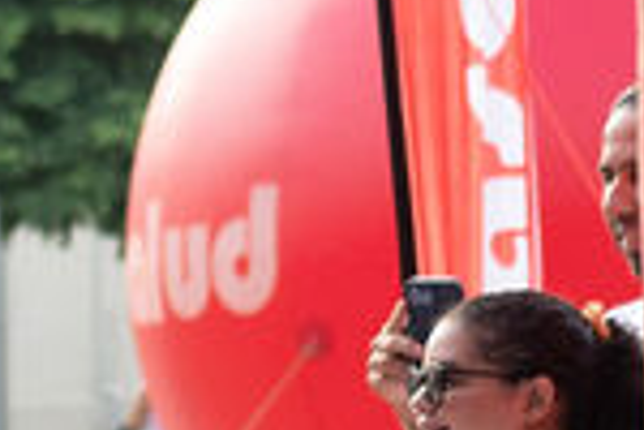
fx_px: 6368
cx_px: -1194
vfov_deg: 3.8
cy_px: 677
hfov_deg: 5.5
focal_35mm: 356
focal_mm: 35
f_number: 2.2
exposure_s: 1/1600
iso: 500
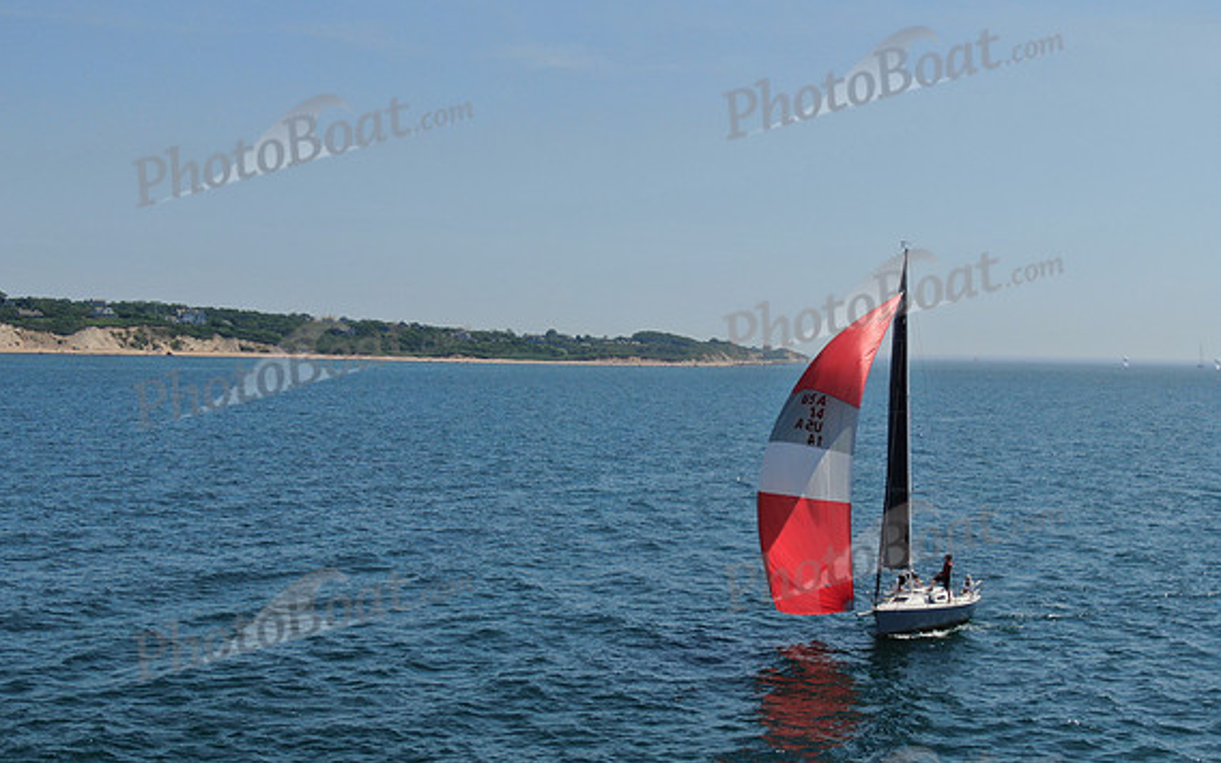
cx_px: 600
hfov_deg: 38.9
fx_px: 1730
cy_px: 459
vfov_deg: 24.8
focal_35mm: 52
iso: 100
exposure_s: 1/1250
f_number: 3.8
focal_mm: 8.6
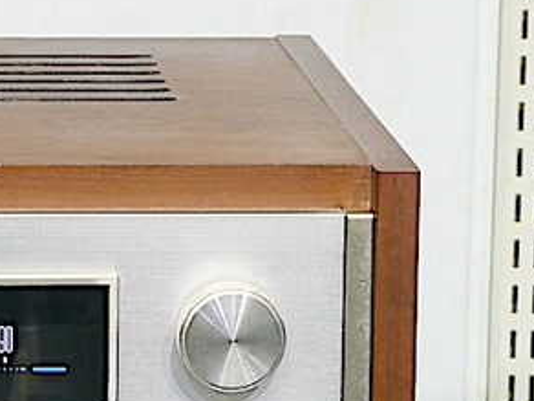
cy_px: 353
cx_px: -245
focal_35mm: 276
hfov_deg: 7.1
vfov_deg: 5.4
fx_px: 4258
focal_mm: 15
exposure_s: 1/8
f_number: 4.8
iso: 200
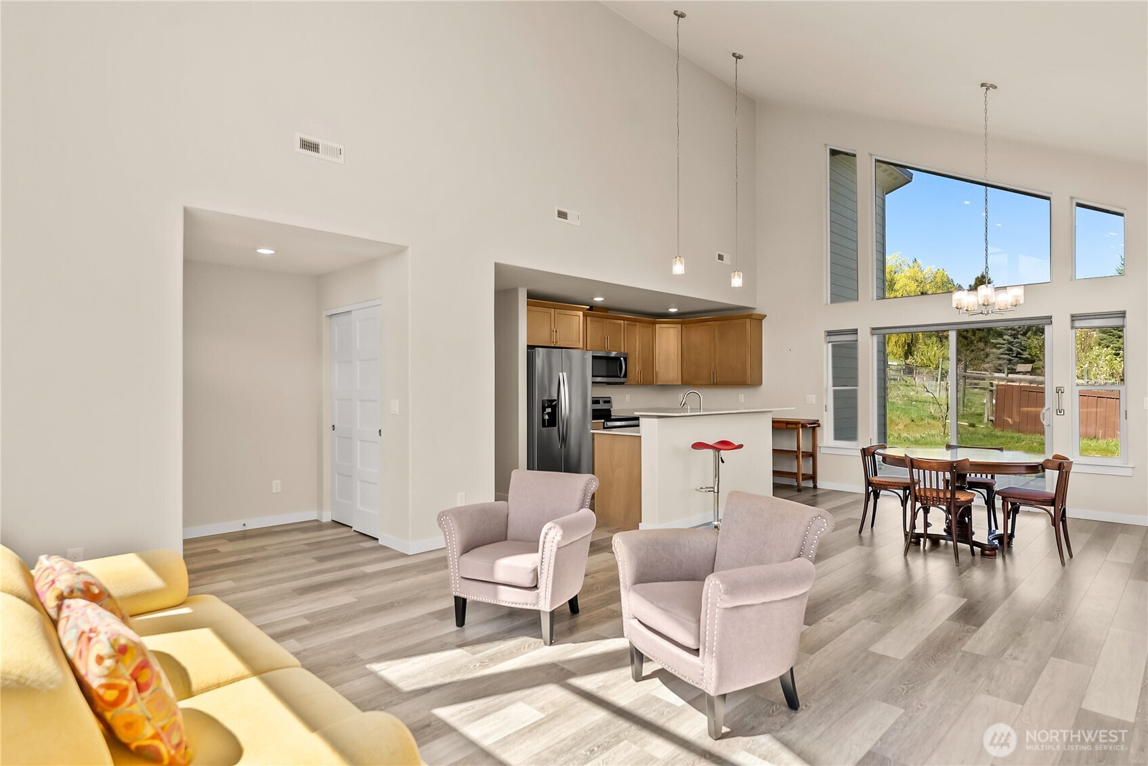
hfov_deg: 88.1
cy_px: 383
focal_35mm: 19
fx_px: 593
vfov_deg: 65.7
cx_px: 574
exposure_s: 1/125
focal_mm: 18.6
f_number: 4.5
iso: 200
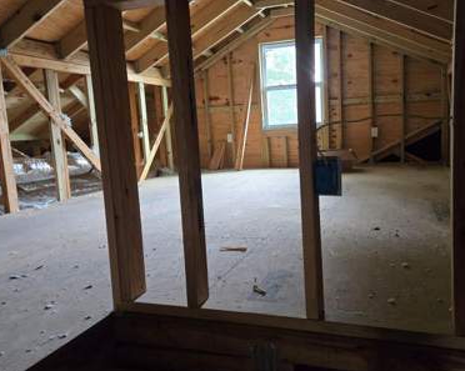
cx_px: 268
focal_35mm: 29
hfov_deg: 60.2
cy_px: 184
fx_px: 399
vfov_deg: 49.9
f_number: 1.8
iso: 800
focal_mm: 5.4
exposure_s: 1/120
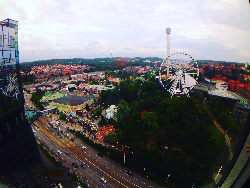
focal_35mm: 33
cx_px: 125
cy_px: 94
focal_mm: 4.12
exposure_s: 1/120
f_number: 2.4
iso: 64
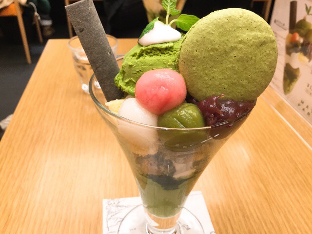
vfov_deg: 45.4
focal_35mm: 31
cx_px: 156
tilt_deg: -35.2
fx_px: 279
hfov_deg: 58.4
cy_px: 117
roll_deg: -4.2
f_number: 2.4
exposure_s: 1/30
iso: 50
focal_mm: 3.3
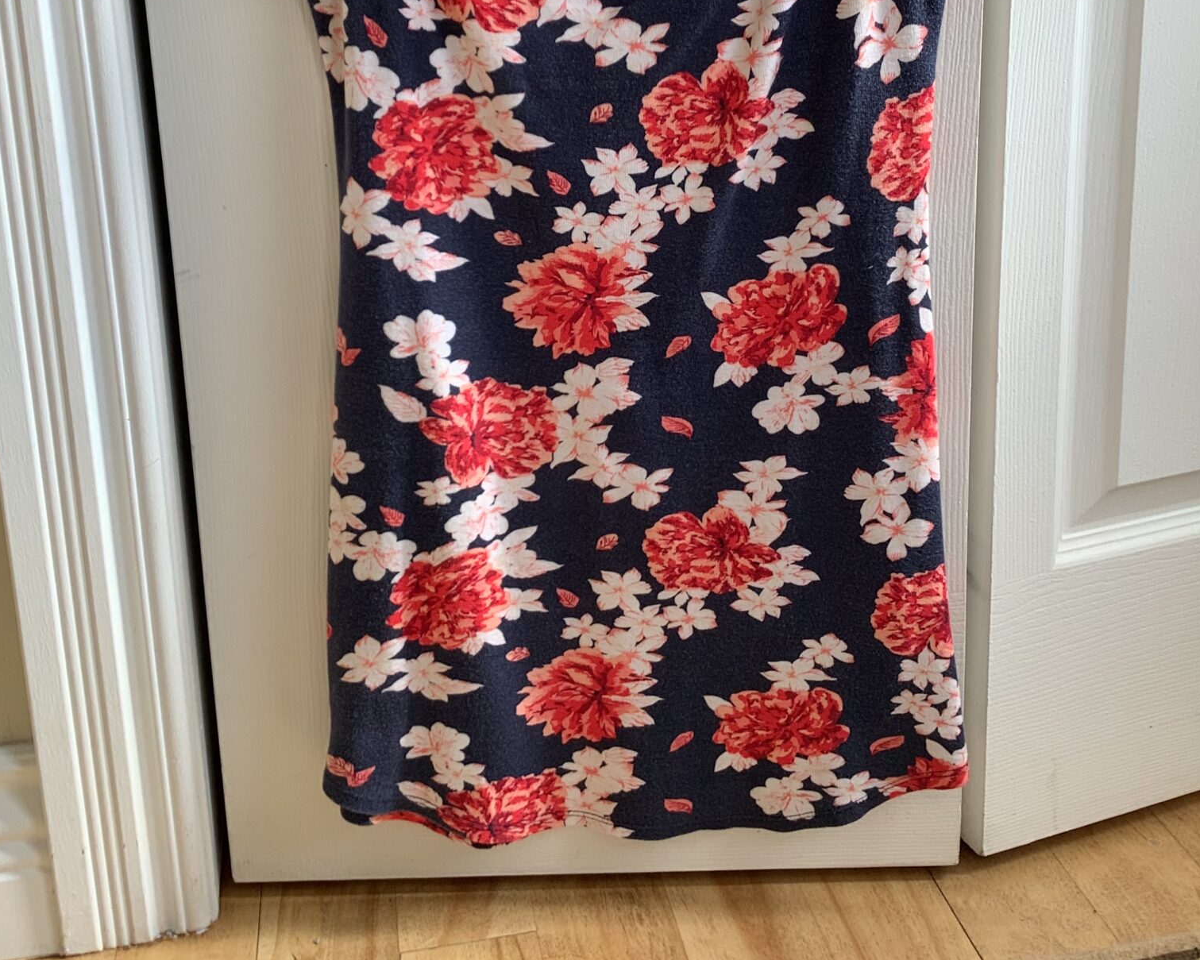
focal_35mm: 41
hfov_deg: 44.8
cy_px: 256
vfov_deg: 35.8
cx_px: 593
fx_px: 1456
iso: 50
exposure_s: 1/120
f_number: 2.4
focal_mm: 3.3
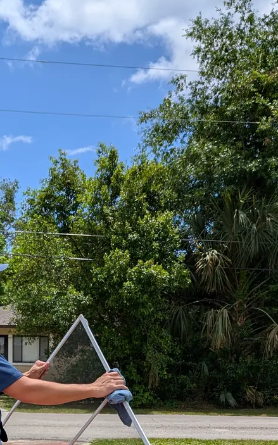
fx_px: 704
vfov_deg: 32.1
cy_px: 453
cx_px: 45
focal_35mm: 58
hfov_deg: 22.0
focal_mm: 6.81
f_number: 1.85
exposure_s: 1/3906
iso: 46
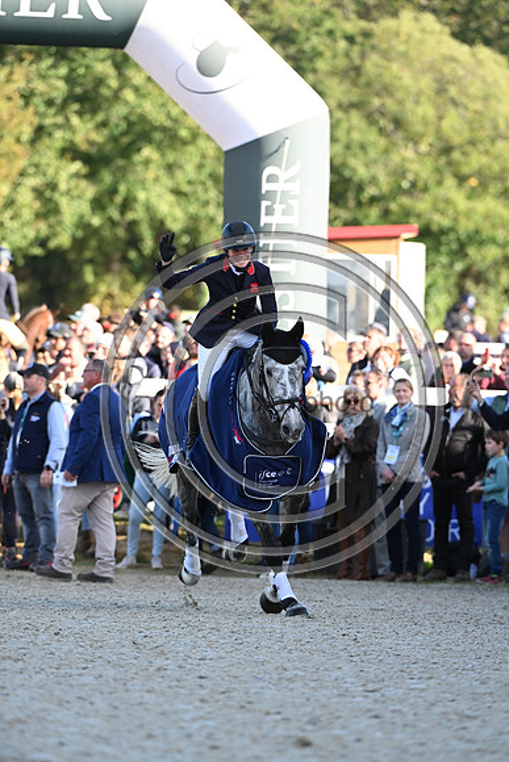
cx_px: 254
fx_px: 7418
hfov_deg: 3.9
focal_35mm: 350
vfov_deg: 5.9
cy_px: 381
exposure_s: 1/800
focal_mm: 350
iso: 1250
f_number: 5.6
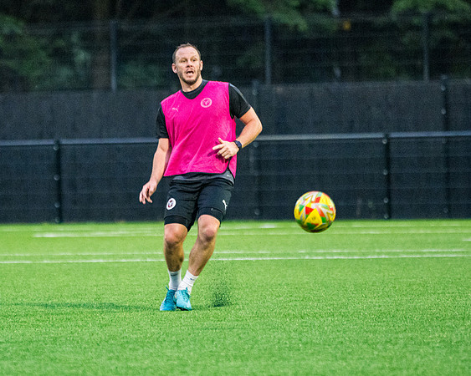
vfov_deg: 3.3
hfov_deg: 4.1
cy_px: 163
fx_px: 6560
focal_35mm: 471
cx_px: 173
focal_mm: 200
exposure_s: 1/500
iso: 2000
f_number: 2.8
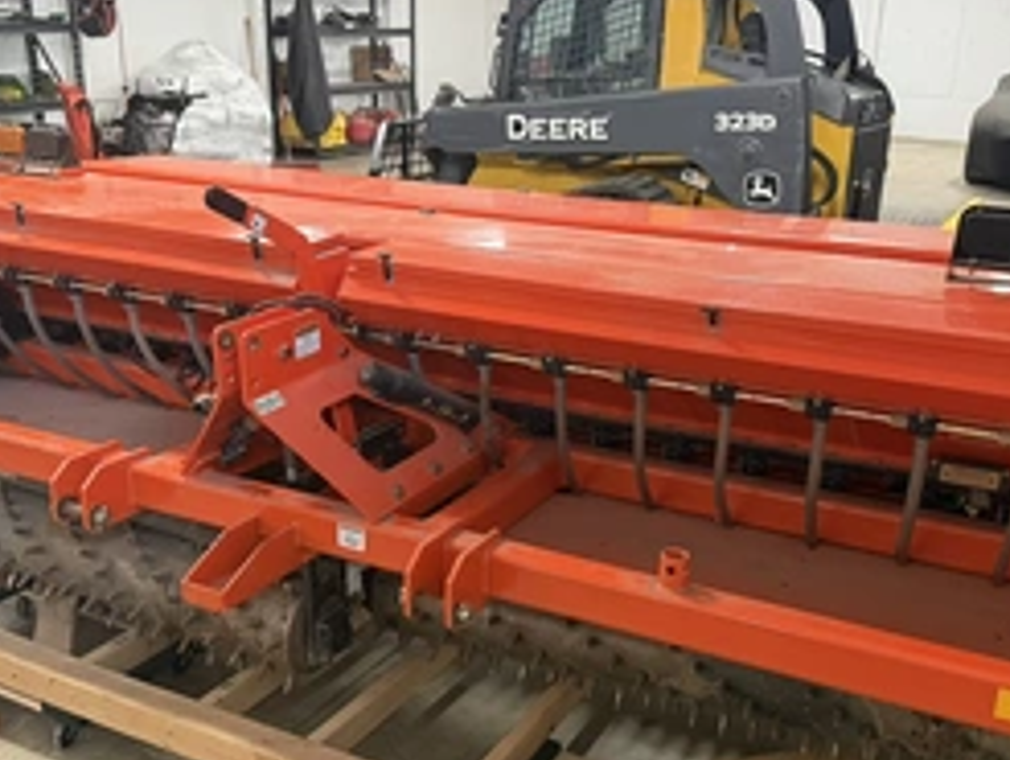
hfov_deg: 47.8
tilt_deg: -19.5
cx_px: 517
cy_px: 464
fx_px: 1139
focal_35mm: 39
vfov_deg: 36.7
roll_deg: -1.8
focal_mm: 6.76
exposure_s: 1/60
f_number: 1.78
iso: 400
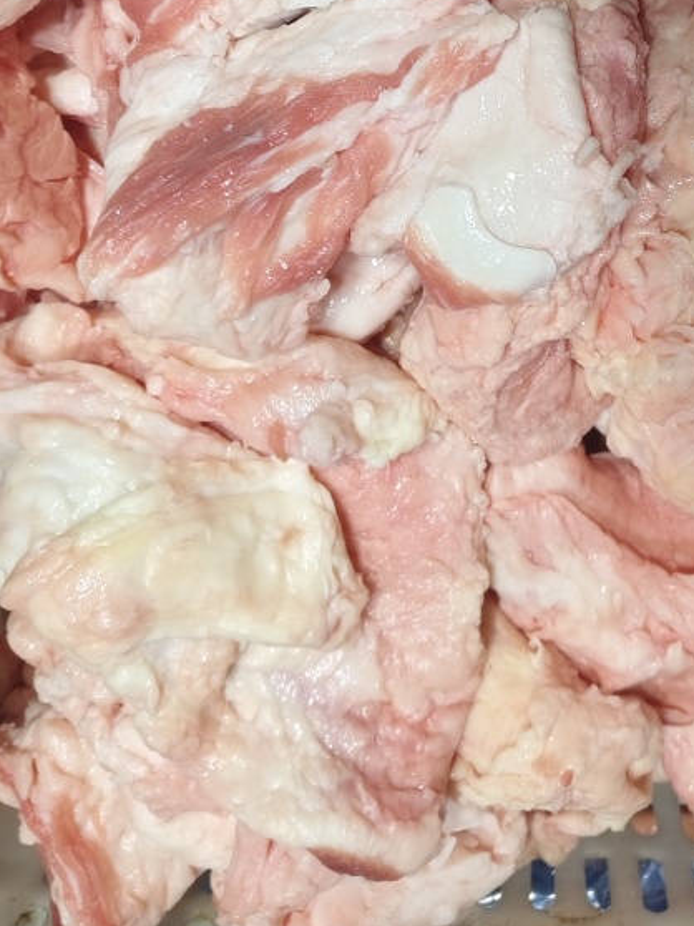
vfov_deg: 39.6
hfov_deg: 32.6
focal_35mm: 44
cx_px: 452
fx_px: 1177
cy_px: 77
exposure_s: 1/50
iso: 557
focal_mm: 5.6
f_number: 1.88
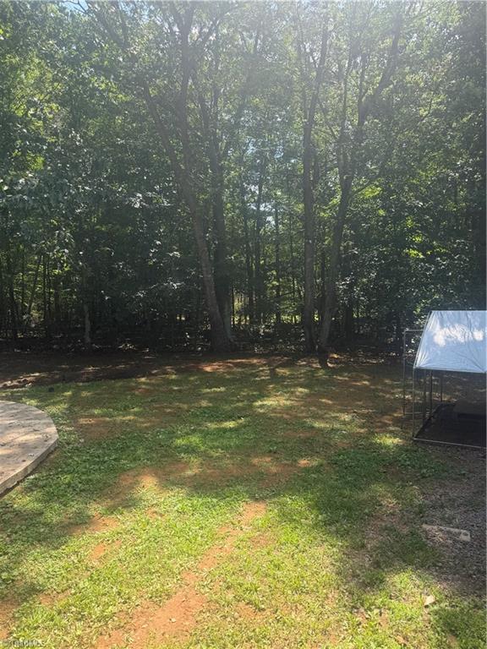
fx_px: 450
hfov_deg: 56.8
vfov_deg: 71.6
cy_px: 324
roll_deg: +1.5
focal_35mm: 24
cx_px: 244
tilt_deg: -2.7
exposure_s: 1/920
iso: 80
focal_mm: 6.76
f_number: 1.78
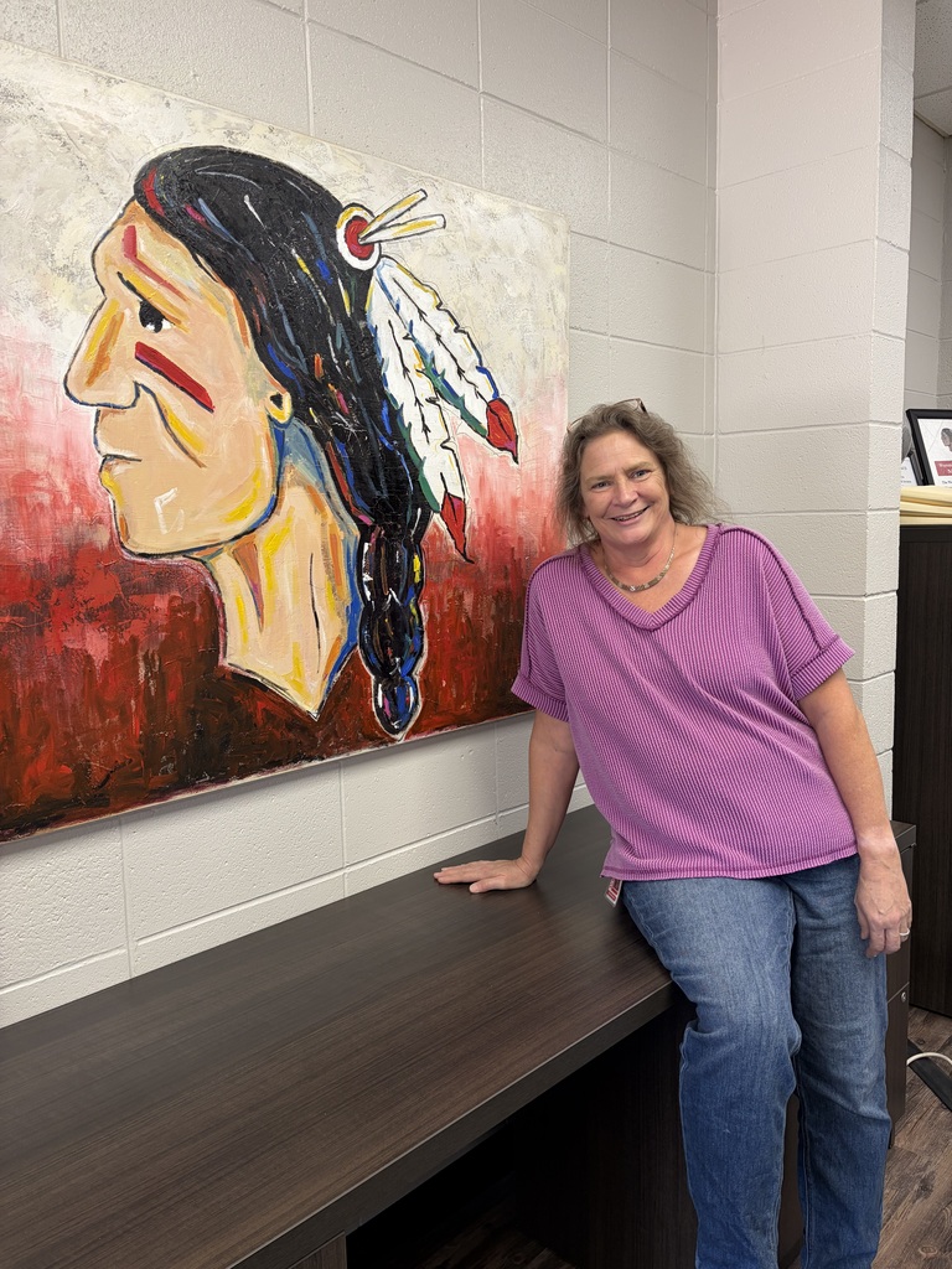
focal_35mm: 26
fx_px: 953
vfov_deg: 67.3
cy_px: 634
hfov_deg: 53.1
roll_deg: +1.8
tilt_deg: -6.2
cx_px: 476
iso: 64
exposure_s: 1/60
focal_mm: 5.96
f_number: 1.6
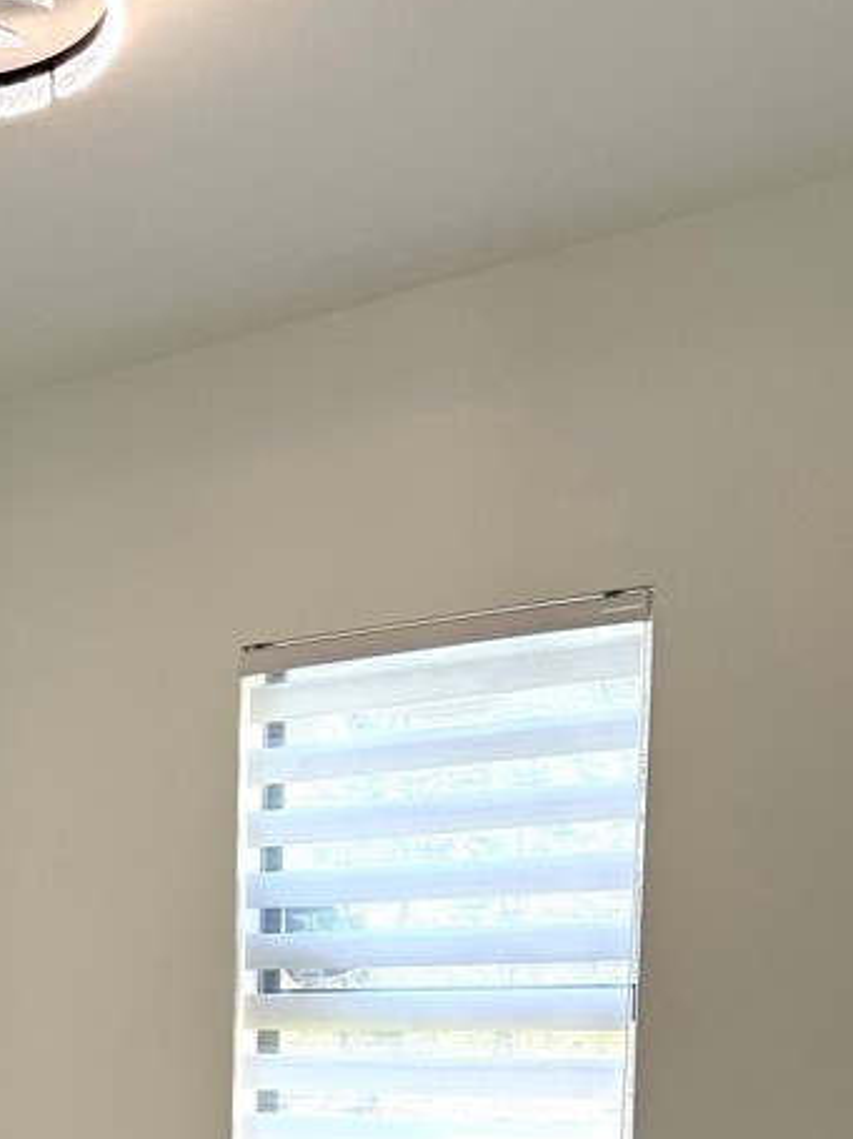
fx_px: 1775
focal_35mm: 54
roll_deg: -1.0
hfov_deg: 26.0
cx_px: 53
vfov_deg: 32.2
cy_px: 1189
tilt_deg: -4.1
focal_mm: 6.76
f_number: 1.78
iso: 100
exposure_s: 1/314
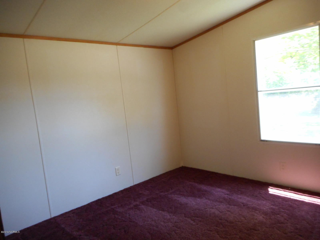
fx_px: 231
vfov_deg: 54.9
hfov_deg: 69.4
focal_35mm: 25
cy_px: 120
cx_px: 160
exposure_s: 1/30
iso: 280
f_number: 3.7
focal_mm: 4.5
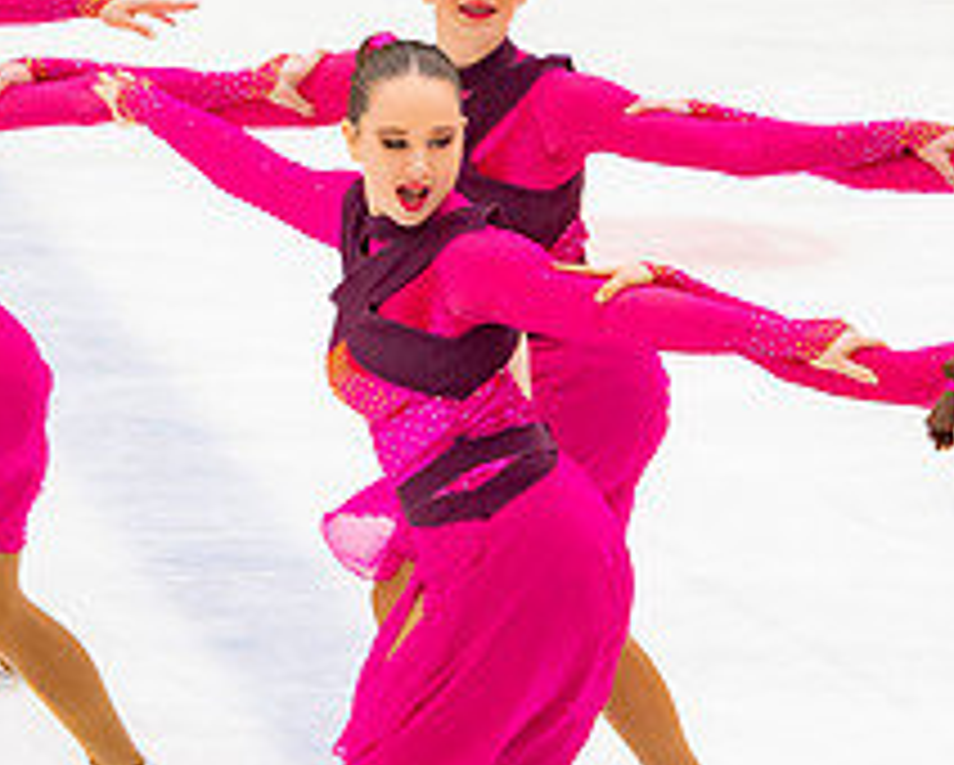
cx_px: 248
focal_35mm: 577
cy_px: 301
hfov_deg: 3.4
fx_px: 16306
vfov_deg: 2.7
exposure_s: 1/320
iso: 2500
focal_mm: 150
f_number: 5.6
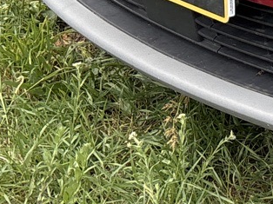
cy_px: -224
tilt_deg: -11.6
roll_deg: -0.6
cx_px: 662
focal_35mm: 159
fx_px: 1253
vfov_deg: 8.7
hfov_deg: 10.6
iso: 50
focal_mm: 5.96
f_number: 1.6
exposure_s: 1/716
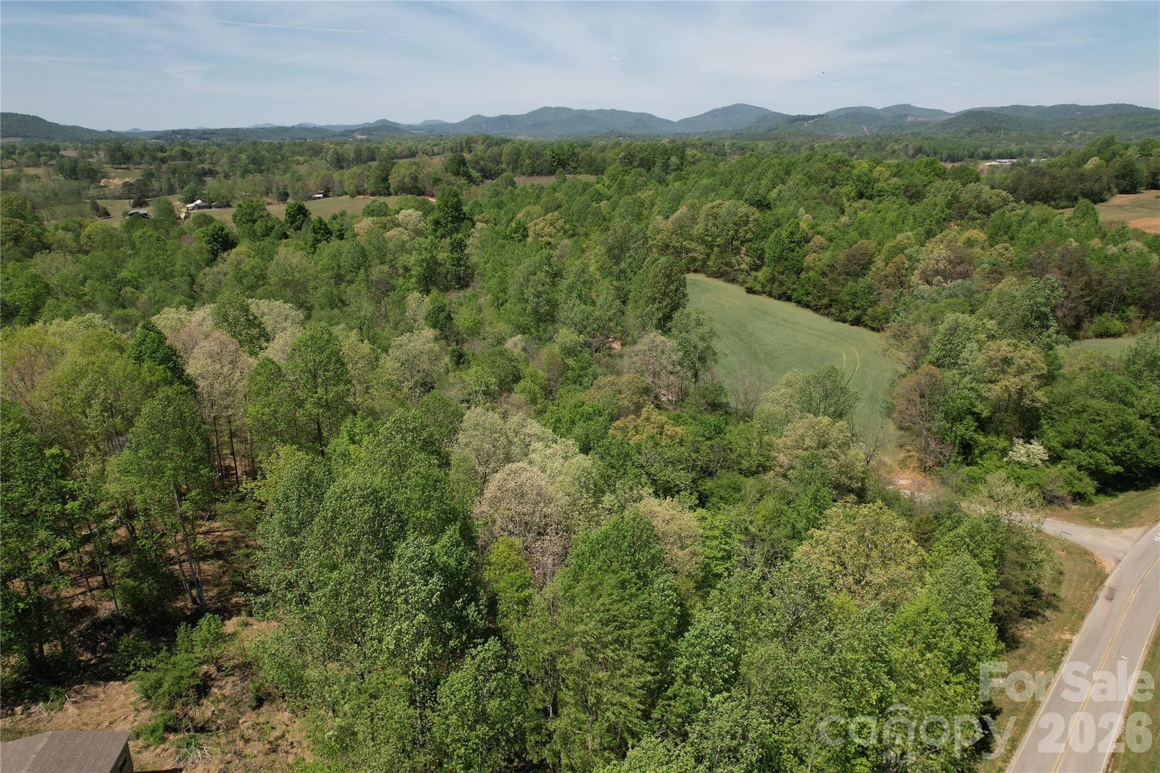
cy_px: 386
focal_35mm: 22
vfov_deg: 57.2
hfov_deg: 78.6
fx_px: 709
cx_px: 580
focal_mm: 8.38
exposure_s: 1/500
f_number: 2.8
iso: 100
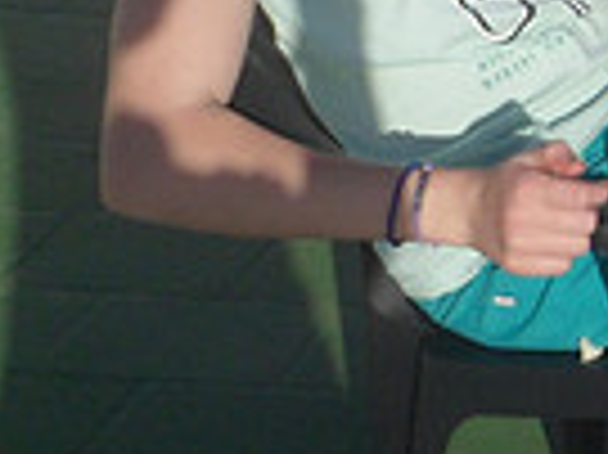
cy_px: -375
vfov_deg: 12.1
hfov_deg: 14.2
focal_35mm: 112
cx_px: 1288
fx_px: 1965
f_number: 9.4
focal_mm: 4.9
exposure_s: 1/250
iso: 80
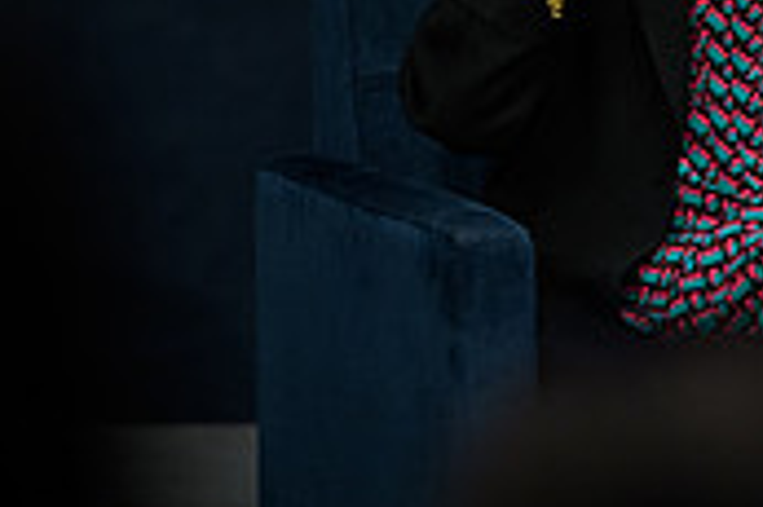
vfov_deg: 2.0
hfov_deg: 3.1
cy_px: -209
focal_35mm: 672
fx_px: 14229
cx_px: 706
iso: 1000
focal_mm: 200
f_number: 3.2
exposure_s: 1/200
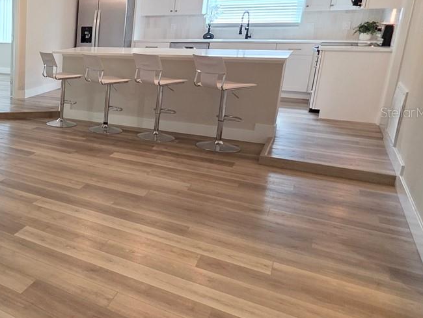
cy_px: 112
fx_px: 391
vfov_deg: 43.7
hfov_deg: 40.7
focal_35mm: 32
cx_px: -79
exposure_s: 1/60
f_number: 1.9
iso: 500
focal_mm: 2.2
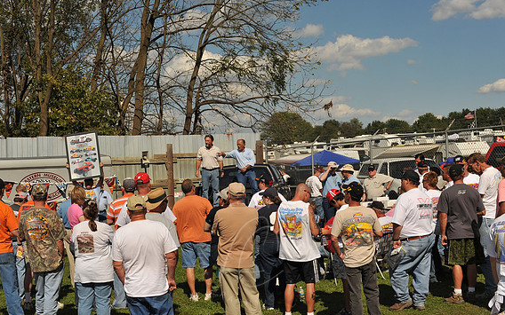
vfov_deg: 24.9
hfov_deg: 38.9
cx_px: 250
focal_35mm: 52
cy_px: 170
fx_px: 716
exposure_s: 1/2000
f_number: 10
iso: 500
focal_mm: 50
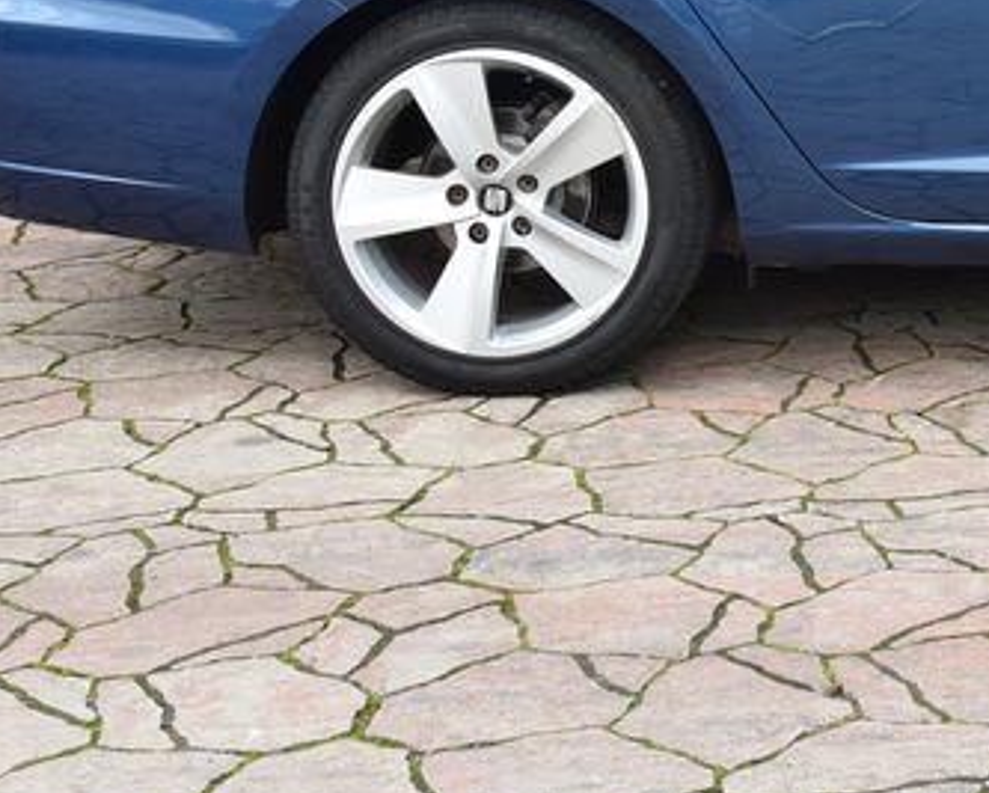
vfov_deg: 14.9
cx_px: 1274
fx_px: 2959
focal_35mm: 101
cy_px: -98
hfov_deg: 17.8
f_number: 7.1
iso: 500
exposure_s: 1/200
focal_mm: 35
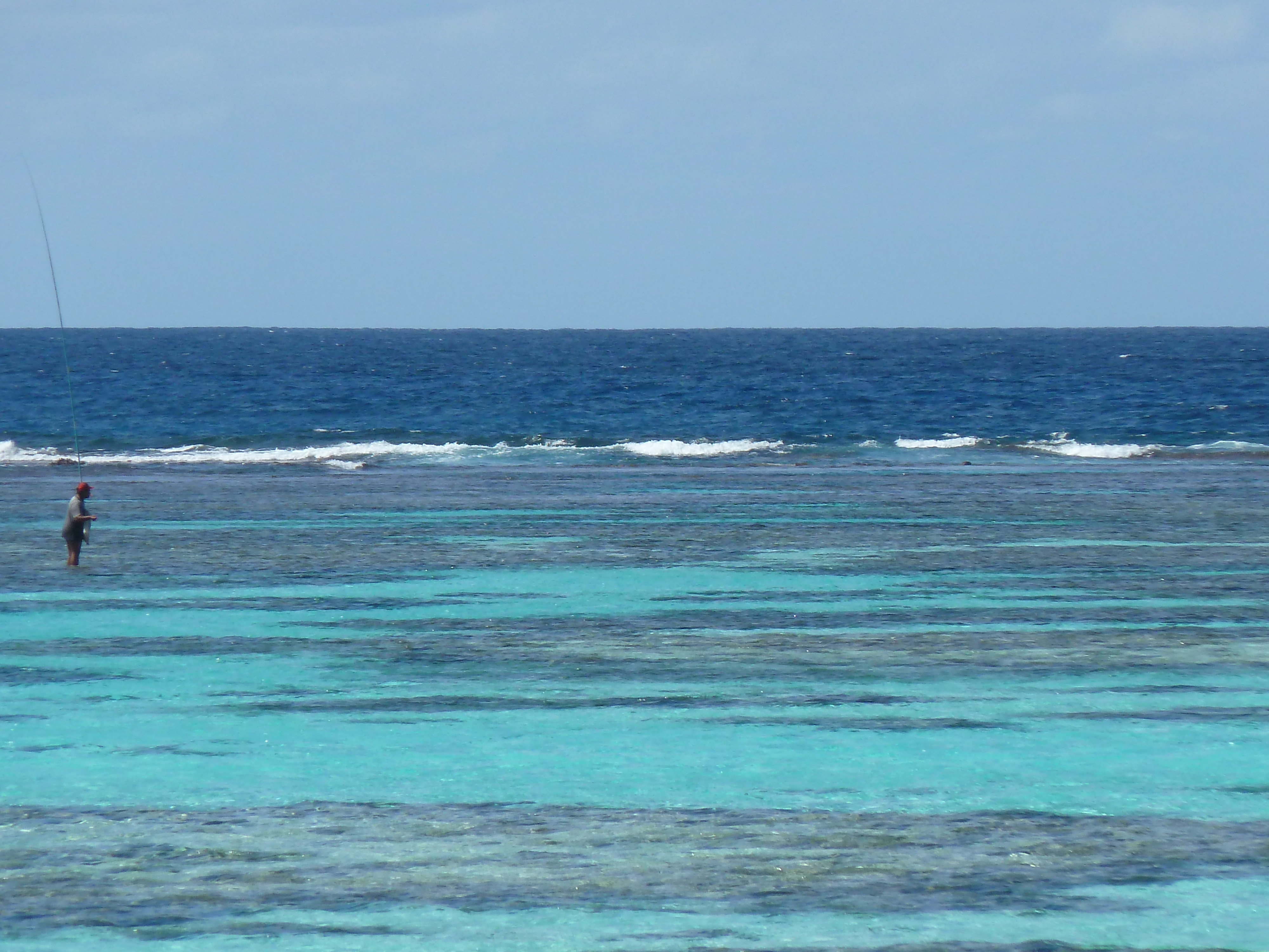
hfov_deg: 5.0
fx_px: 14627
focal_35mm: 399
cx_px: 634
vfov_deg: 3.7
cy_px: 476
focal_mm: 49.2
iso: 160
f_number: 5.6
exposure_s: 1/1000
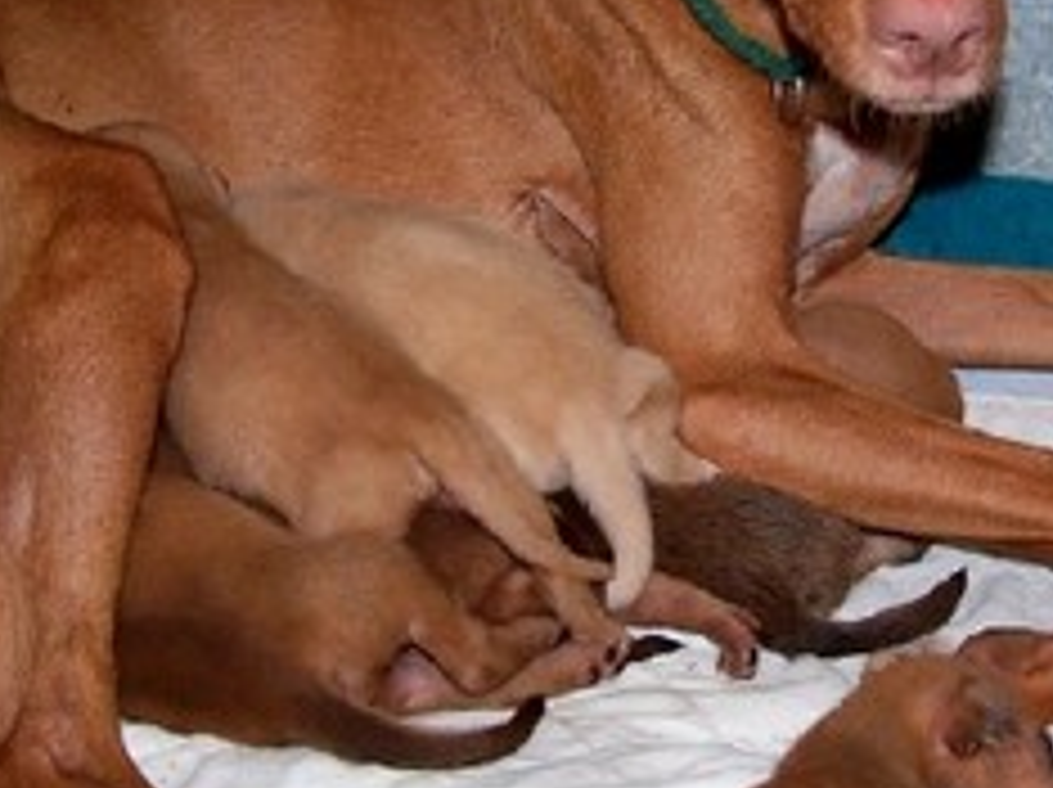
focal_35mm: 78
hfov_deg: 24.9
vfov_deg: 18.8
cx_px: 698
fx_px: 2370
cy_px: 257
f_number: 2.8
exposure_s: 1/60
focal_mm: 6.3
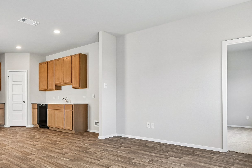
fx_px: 175
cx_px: 94
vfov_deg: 51.3
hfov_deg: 70.3
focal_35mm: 25
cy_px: 83
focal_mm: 10
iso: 400
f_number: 8
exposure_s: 1/30
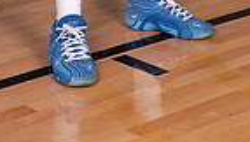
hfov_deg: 11.7
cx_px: 142
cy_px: -251
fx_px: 1222
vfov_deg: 6.2
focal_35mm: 184
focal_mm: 56
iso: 500
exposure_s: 1/320
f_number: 7.1
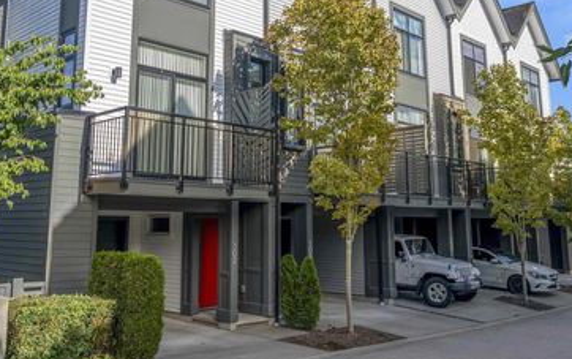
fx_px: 581
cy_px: 100
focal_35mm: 37
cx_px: 269
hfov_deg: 52.4
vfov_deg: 33.8
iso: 100
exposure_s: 1/125
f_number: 7.1
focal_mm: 20.7
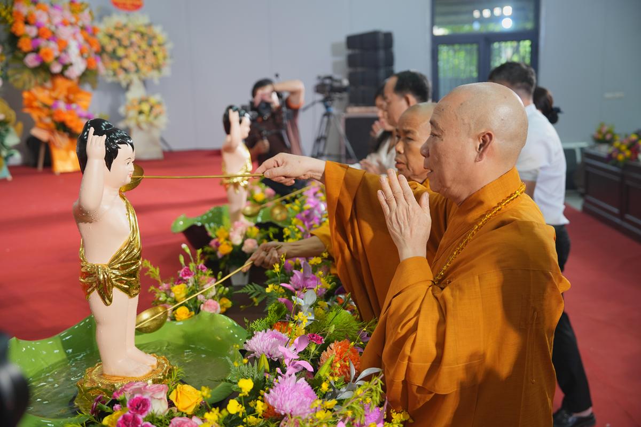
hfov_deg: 49.6
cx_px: 320
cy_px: 214
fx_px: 694
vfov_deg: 34.2
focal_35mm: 39
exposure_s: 1/250
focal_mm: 39
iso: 640
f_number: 2.8
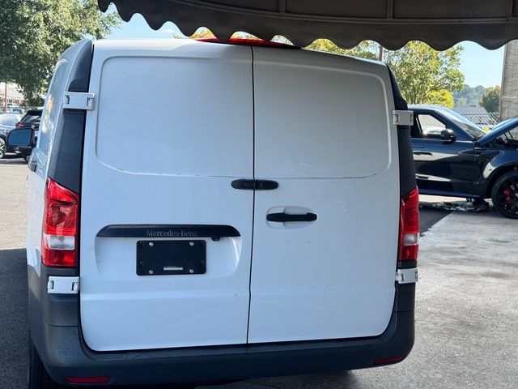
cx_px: 259
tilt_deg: -5.8
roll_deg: -3.0
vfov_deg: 30.3
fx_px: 718
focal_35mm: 48
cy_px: 194
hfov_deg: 39.7
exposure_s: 1/913
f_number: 1.78
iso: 64
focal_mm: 6.76
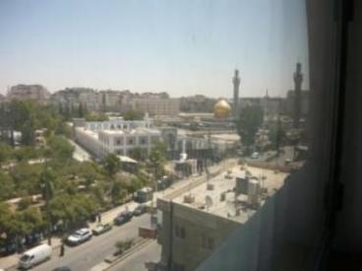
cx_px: 181
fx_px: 345
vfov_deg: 42.9
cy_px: 136
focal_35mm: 33
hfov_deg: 55.4
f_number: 2.8
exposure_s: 1/640
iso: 100
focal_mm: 5.5
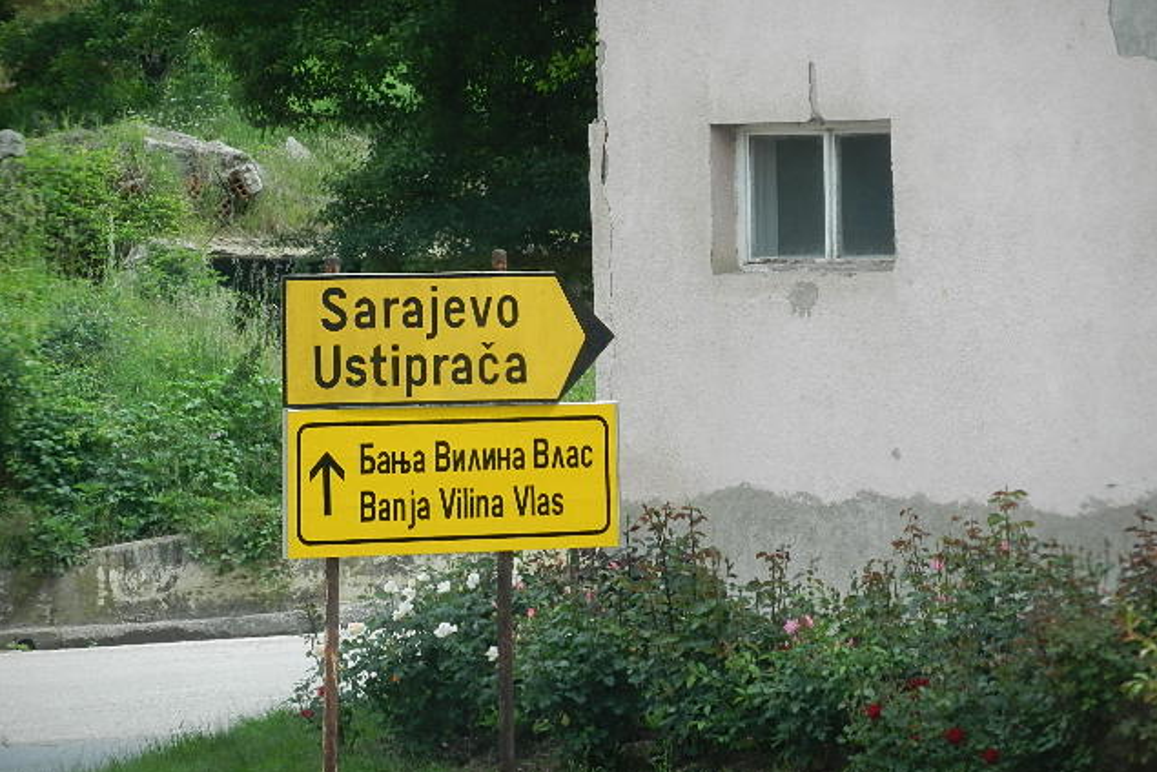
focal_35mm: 264
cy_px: 346
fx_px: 8488
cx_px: 579
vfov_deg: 5.2
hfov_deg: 7.8
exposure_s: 1/100
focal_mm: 45.3
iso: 160
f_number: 5.3
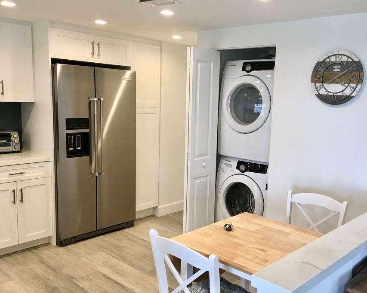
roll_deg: -1.6
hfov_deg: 52.5
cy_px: 155
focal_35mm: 34
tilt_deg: -8.1
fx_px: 369
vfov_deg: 43.3
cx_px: 218
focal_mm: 4.15
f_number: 2.2
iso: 25
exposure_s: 1/30
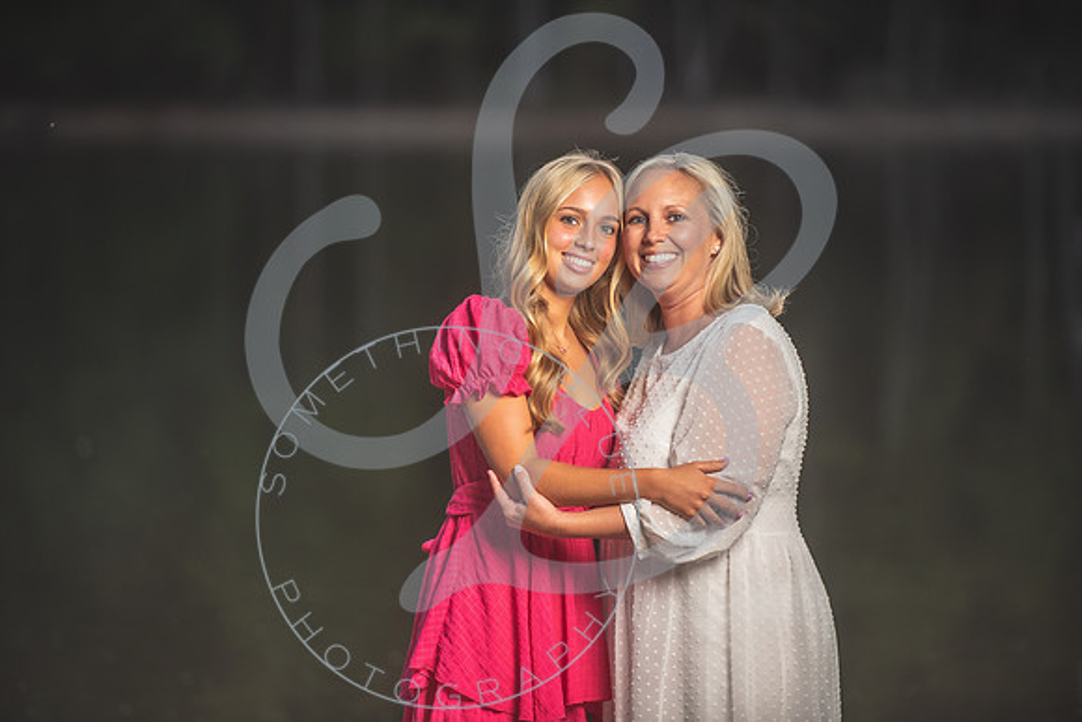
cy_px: 361
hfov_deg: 12.9
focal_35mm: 159
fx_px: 4780
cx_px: 533
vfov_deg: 8.6
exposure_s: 1/400
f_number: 2.8
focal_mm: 155
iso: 250
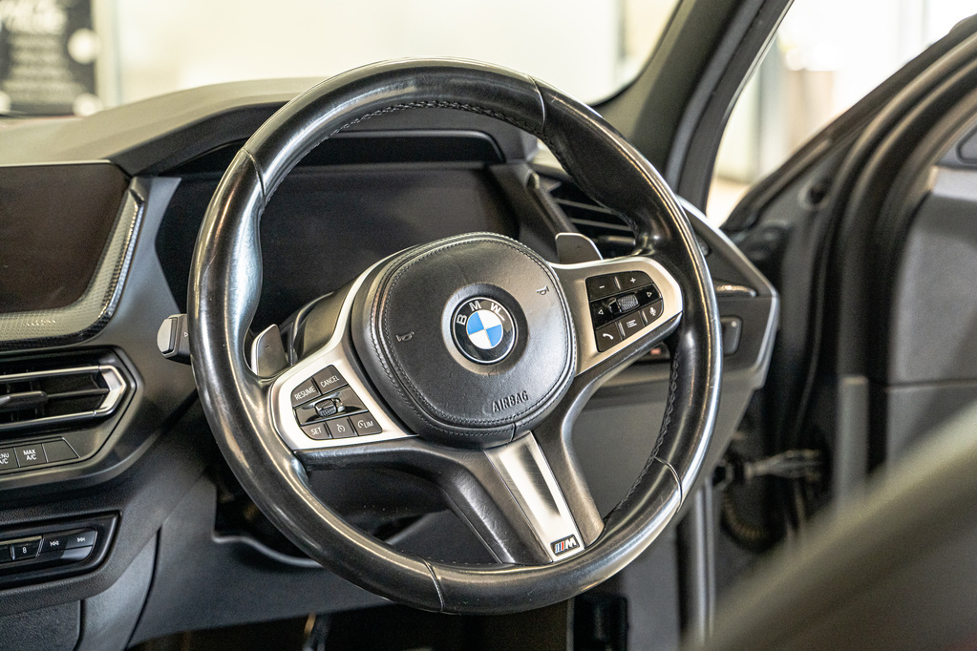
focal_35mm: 65
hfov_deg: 31.0
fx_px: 1764
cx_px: 488
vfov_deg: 20.9
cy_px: 326
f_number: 4
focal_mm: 65
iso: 1600
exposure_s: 1/125
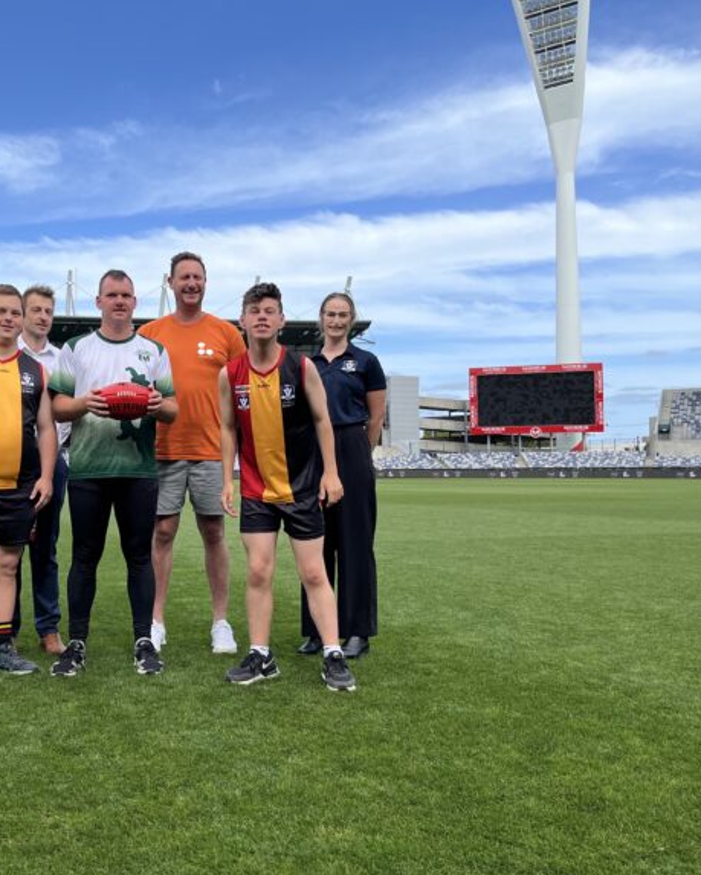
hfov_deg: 42.0
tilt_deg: +2.9
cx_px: 173
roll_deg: +1.3
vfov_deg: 52.8
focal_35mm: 34
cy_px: 438
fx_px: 881
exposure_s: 1/3135
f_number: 1.6
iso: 50
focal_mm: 5.1
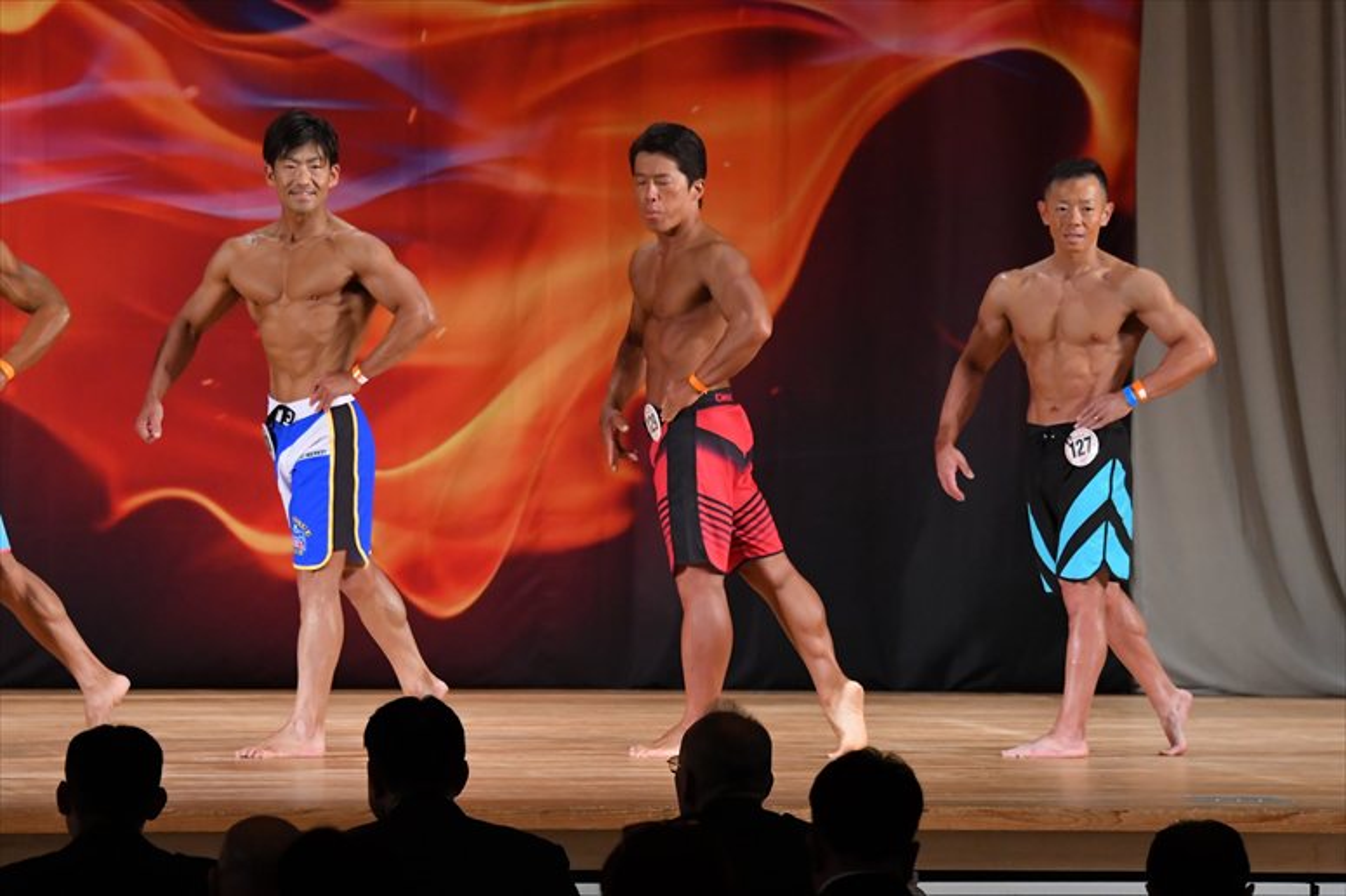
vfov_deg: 6.8
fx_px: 7549
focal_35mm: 202
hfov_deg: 10.2
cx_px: 673
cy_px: 448
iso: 3200
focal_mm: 135
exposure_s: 1/400
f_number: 5.6
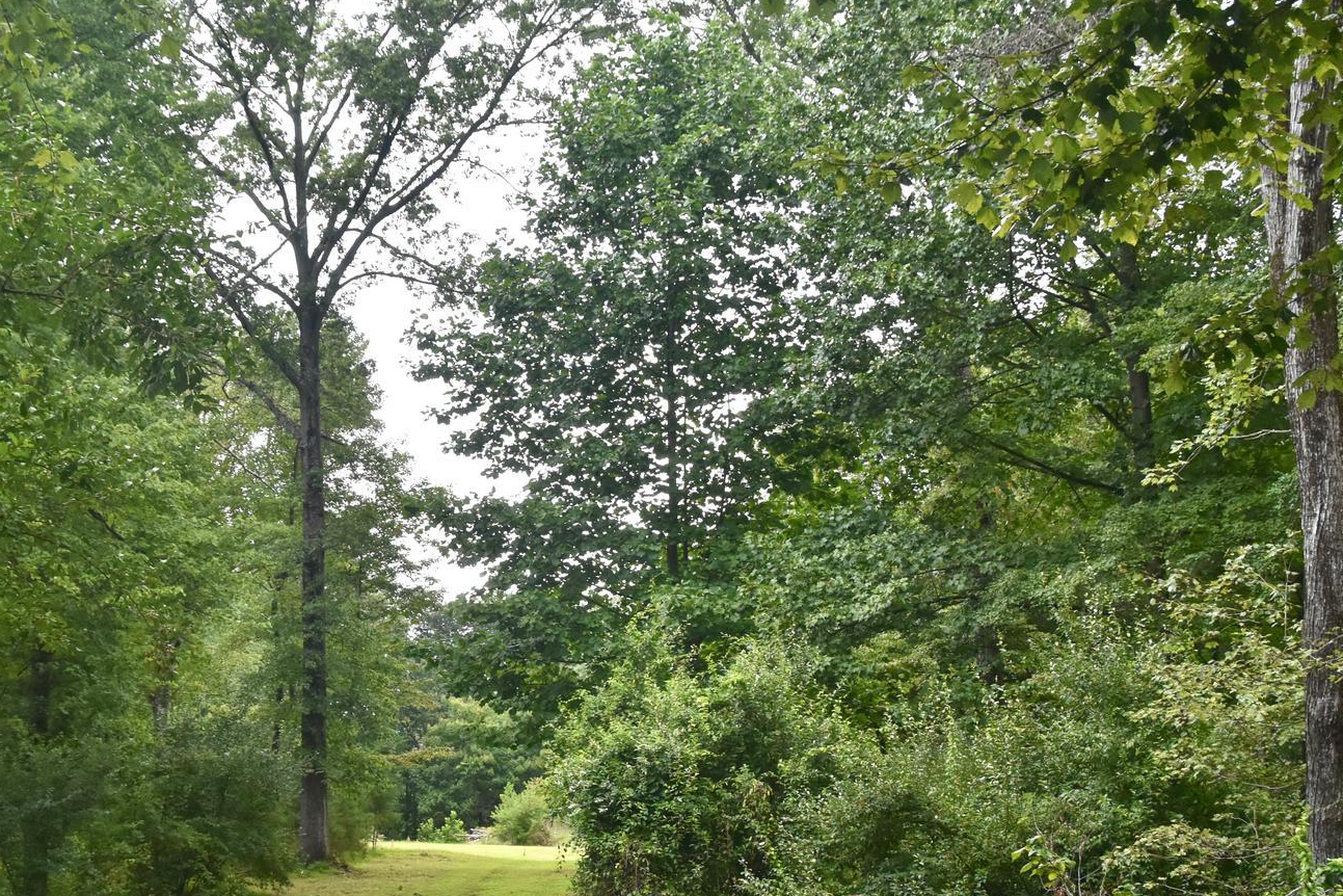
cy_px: 489
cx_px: 594
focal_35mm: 57
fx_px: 2126
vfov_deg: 23.8
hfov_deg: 35.0
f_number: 6.3
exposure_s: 1/160
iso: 800
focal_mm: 24
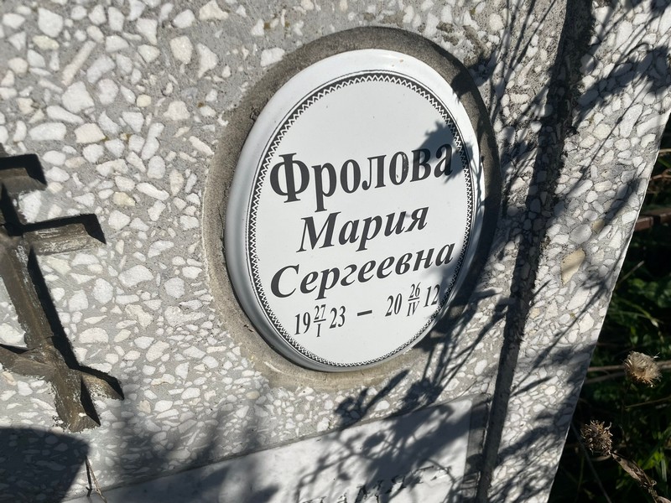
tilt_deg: -33.0
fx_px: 504
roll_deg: +0.4
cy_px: 252
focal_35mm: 26
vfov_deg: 53.1
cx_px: 336
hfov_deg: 67.3
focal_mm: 4.2
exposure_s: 1/7813
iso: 32
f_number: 1.6
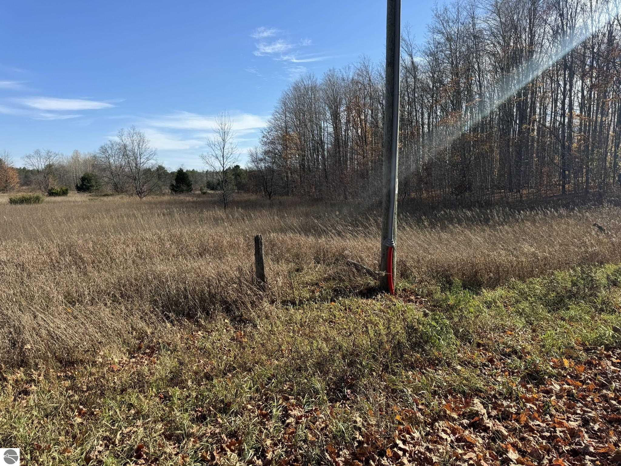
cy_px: 233
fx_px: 431
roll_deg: -0.2
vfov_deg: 56.8
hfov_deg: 71.6
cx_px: 310
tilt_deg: -4.8
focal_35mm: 24
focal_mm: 6.76
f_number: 1.78
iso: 80
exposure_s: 1/2959
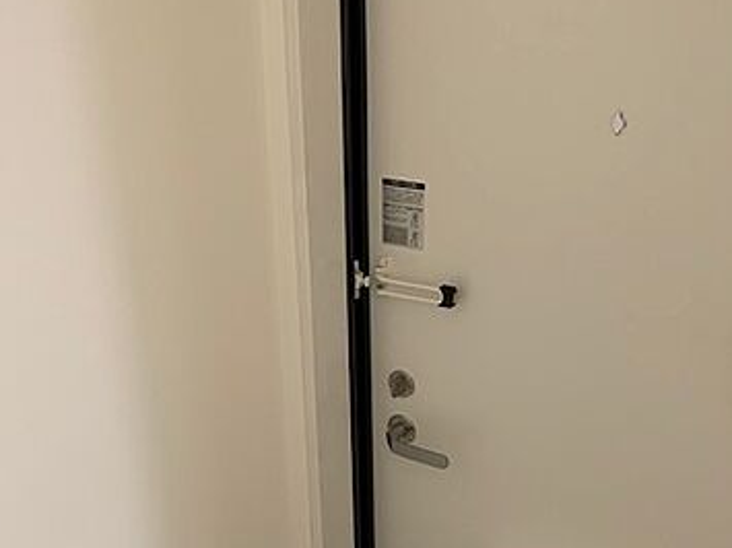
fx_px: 930
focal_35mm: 44
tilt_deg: -25.8
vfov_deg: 32.1
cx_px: 332
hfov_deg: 42.9
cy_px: 426
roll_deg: +2.9
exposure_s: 1/33
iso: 250
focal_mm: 4.25
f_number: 1.8
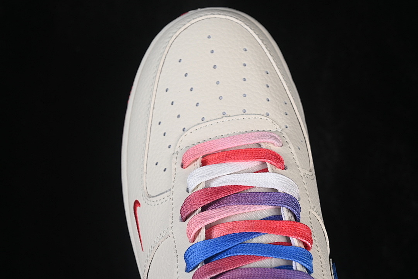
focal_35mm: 75
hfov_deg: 27.0
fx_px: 871
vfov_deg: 18.2
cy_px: 140
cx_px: 209
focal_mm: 50
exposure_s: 1/80
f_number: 7.1
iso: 160
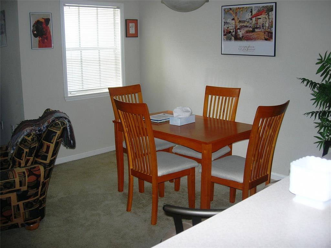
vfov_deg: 37.7
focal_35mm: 38
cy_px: 124
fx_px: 363
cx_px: 166
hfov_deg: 49.0
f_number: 2.8
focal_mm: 7.8
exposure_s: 1/60.1
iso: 64
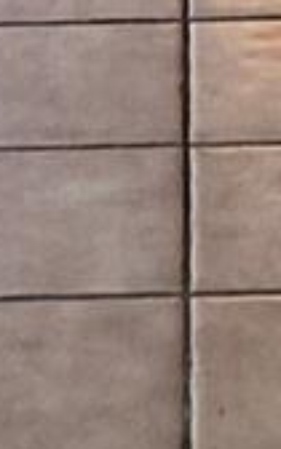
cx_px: 244
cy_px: -754
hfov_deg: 6.2
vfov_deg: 8.7
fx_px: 2598
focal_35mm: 212
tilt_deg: -13.0
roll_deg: -1.0
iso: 250
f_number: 1.8
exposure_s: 1/40
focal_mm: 3.99
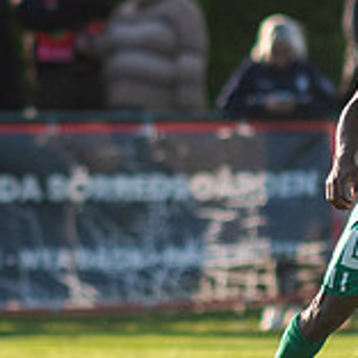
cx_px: -198
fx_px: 22992
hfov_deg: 0.9
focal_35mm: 1965
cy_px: 124
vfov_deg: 0.9
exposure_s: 1/2000
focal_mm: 300
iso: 560
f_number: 3.2
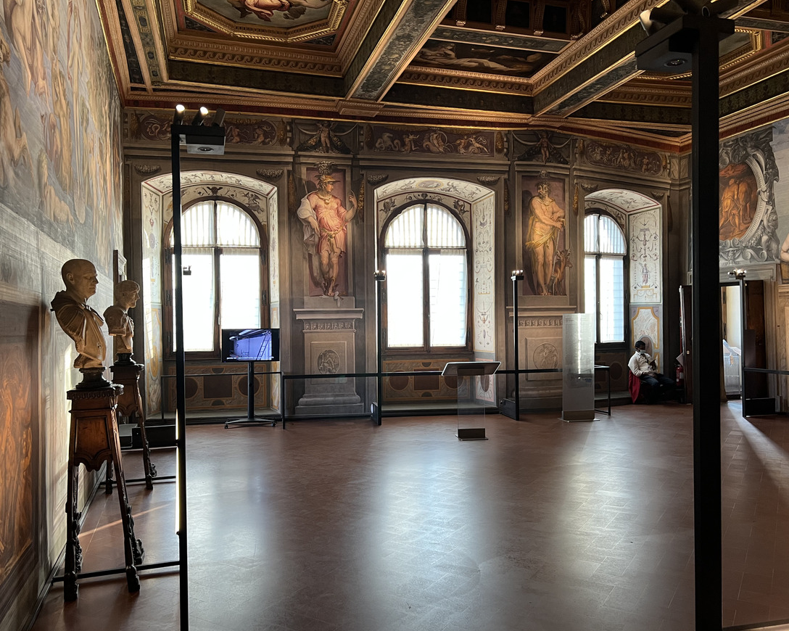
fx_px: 654
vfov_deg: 51.5
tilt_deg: +0.3
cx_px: 389
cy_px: 313
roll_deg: +1.1
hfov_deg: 62.2
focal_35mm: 28
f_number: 1.5
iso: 125
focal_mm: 5.7
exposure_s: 1/93
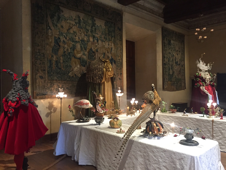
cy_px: 85
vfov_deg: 48.2
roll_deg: +0.7
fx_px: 189
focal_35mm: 29
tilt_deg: +1.0
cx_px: 113
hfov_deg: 61.7
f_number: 2.2
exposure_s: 1/20
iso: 250
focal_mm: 4.15
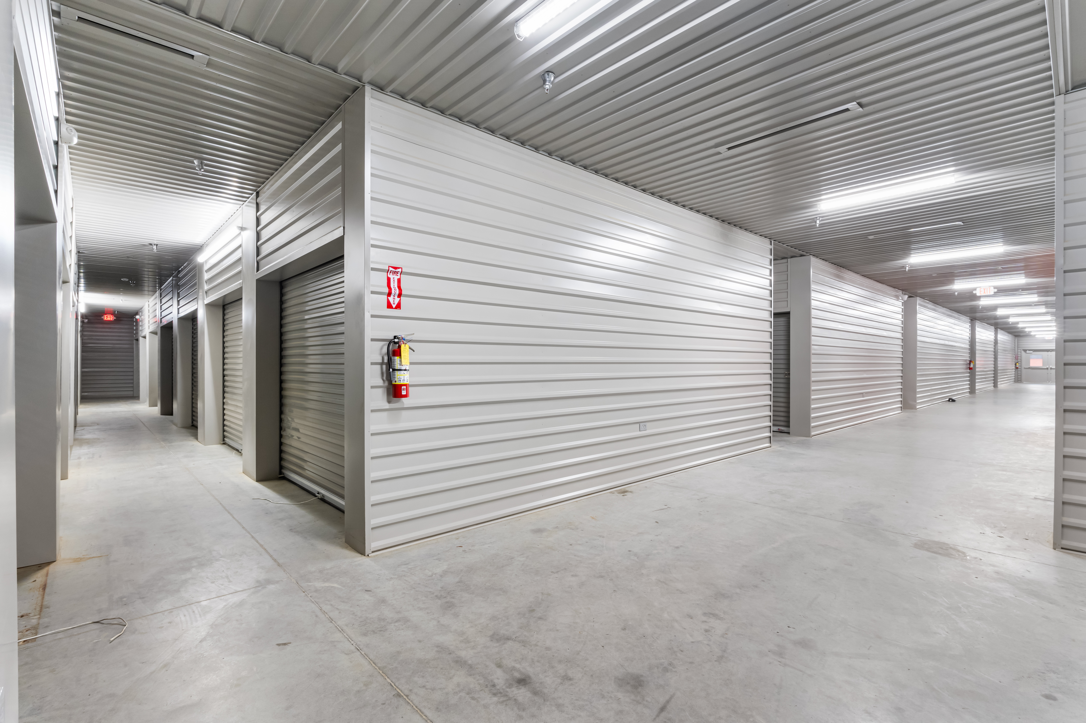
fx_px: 498
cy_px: 362
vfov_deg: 72.0
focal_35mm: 16
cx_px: 543
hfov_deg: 95.0
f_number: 9
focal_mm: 11
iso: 250
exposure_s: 1.3
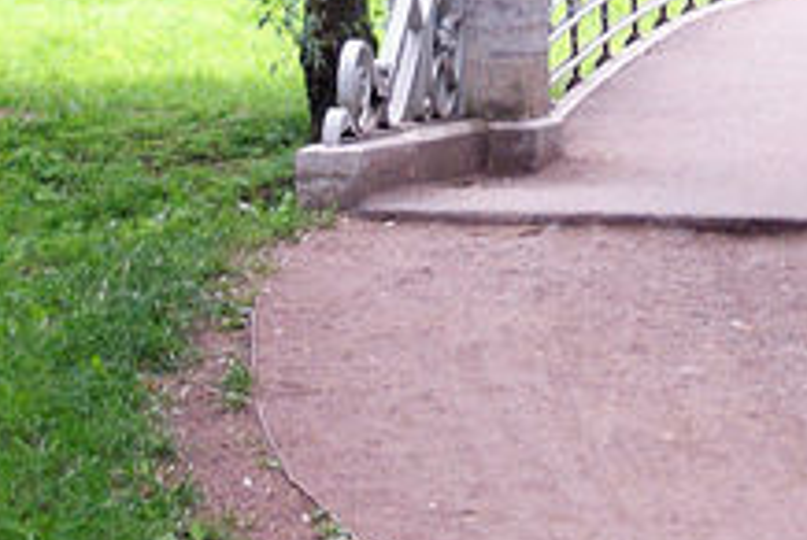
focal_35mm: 465
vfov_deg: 3.0
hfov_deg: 4.4
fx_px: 10439
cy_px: -307
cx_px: 822
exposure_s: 1/100
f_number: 4.5
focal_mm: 75
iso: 400
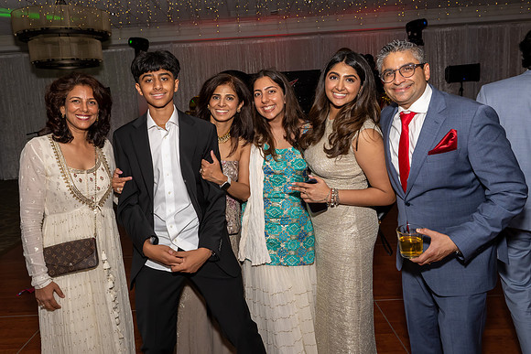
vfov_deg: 48.0
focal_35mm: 27
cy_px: 163
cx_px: 244
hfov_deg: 67.3
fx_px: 398
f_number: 8
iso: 800
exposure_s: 1/250
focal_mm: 17
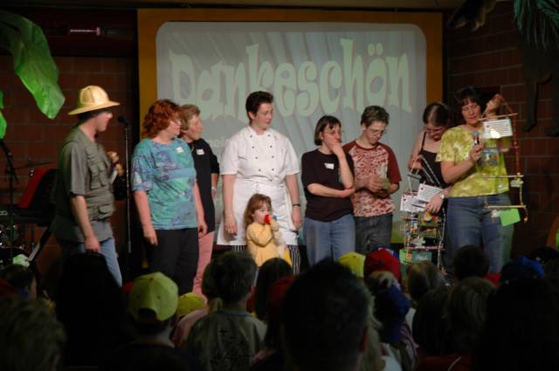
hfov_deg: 19.5
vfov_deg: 13.0
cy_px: 186
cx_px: 280
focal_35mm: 105
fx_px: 1628
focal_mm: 70
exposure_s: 1/20
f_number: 4.5
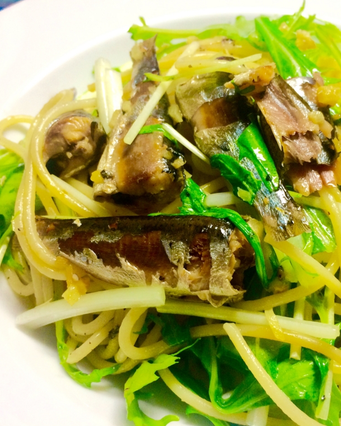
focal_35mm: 38
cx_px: 218
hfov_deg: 38.8
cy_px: 213
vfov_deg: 47.9
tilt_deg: -51.9
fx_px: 480
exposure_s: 1/30
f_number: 2.2
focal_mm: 4.15
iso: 125
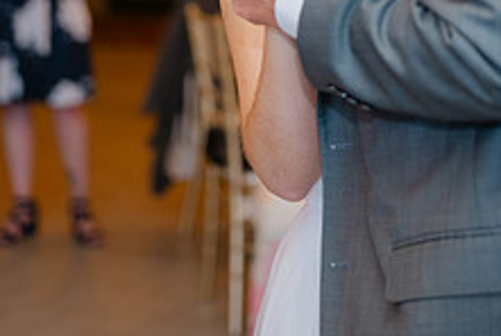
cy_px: -96
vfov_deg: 10.3
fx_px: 1825
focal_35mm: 131
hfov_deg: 15.6
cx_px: 258
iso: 320
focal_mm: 50
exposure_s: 1/125
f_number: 1.8
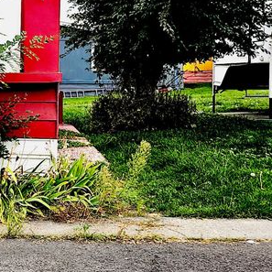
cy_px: 113
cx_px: -165
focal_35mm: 70
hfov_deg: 20.2
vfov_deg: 24.6
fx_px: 622
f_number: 1.7
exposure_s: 1/240
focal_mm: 6.3
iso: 10
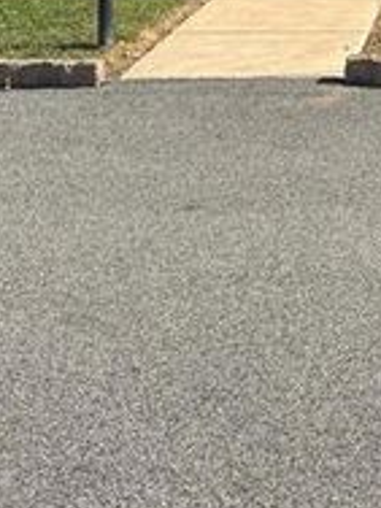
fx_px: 1247
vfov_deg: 19.9
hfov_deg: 16.7
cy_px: -258
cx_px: 440
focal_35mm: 85
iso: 80
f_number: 1.78
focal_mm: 6.76
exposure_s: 1/2506
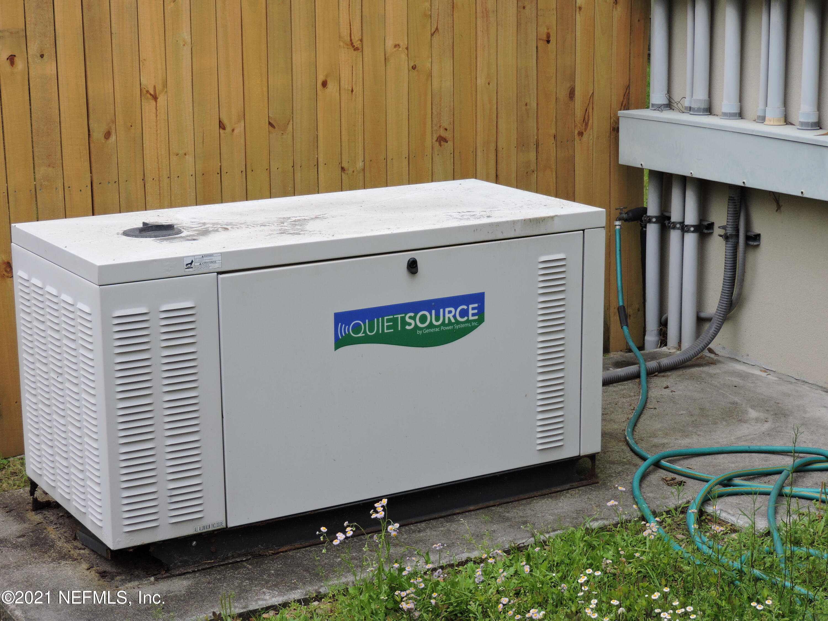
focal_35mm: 70
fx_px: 1674
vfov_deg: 21.0
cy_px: 310
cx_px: 414
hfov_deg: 27.8
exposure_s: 1/320
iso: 100
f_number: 3.9
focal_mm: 12.5
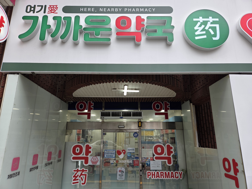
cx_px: 126
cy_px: 94
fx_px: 167
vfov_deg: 58.9
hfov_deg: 73.9
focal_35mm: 23
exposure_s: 1/682
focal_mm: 5.4
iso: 80
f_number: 1.8
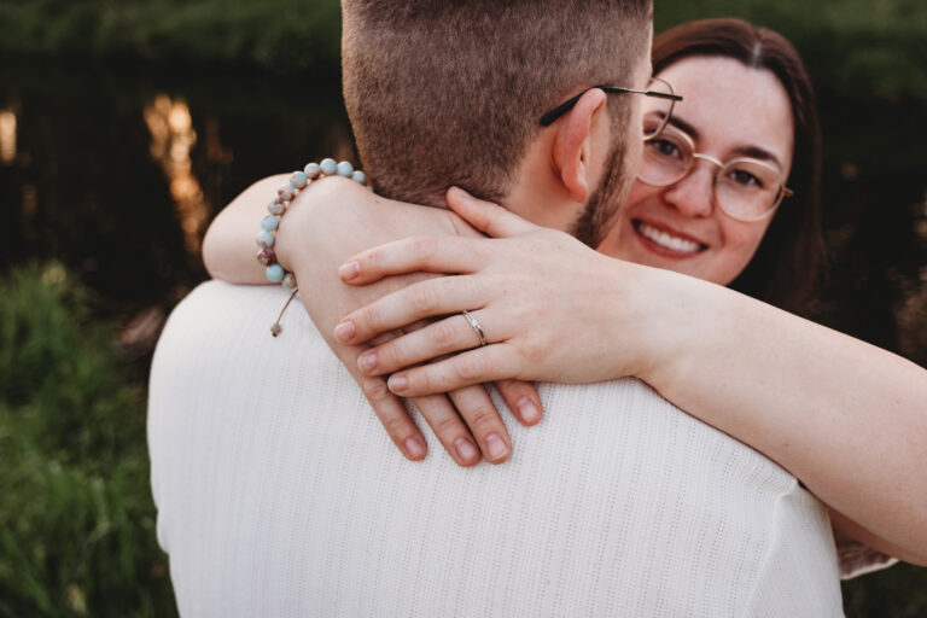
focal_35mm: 34
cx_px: 464
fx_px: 875
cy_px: 309
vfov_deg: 38.9
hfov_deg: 55.8
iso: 160
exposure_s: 1/125
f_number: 2.8
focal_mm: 22.7
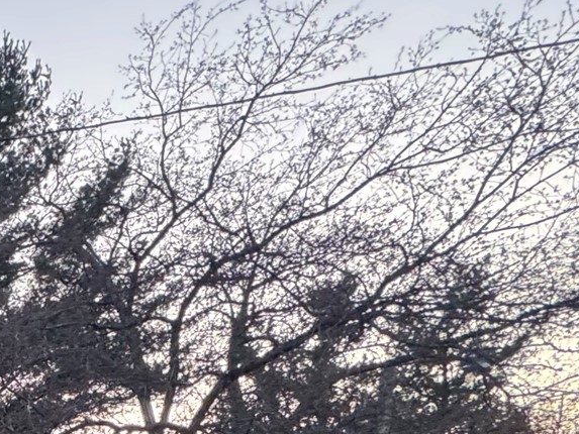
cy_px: 692
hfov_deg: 23.2
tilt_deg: -5.3
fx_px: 836
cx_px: -428
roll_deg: +0.8
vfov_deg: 22.5
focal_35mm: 50
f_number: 2.2
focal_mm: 2.22
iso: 320
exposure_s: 1/68
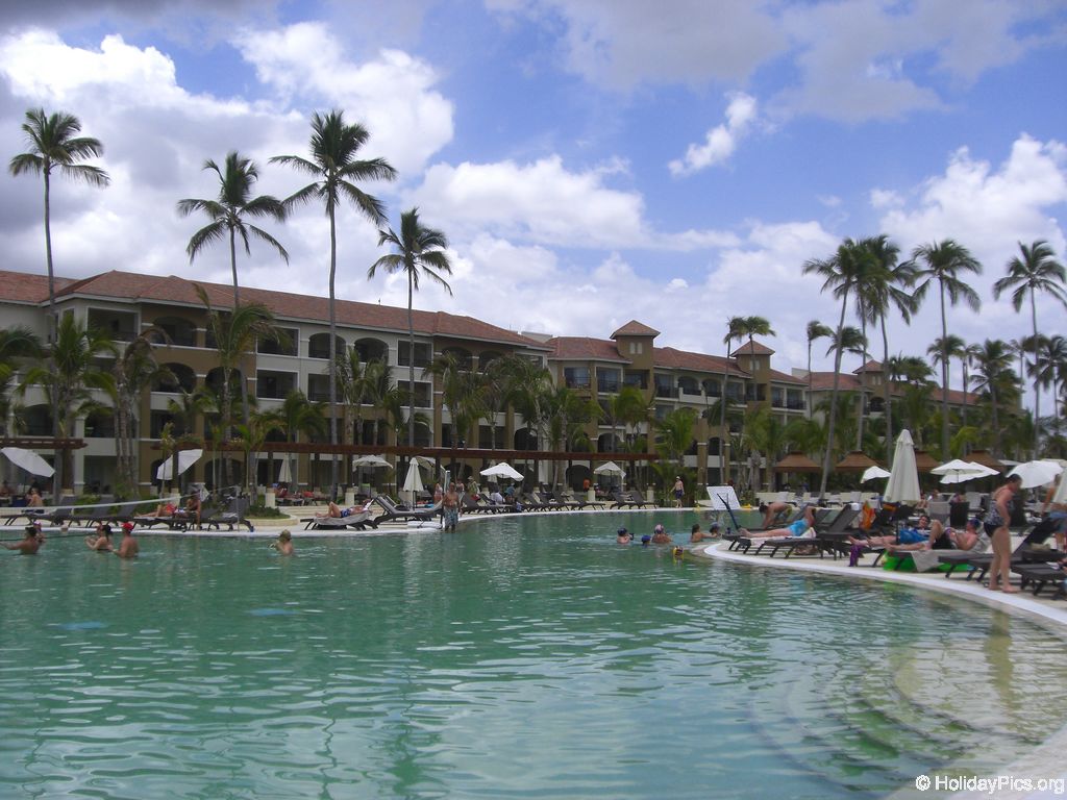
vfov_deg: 37.7
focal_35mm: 38
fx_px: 1171
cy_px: 400
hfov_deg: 49.0
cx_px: 534
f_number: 8
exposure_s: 1/200
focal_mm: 6.2
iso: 64
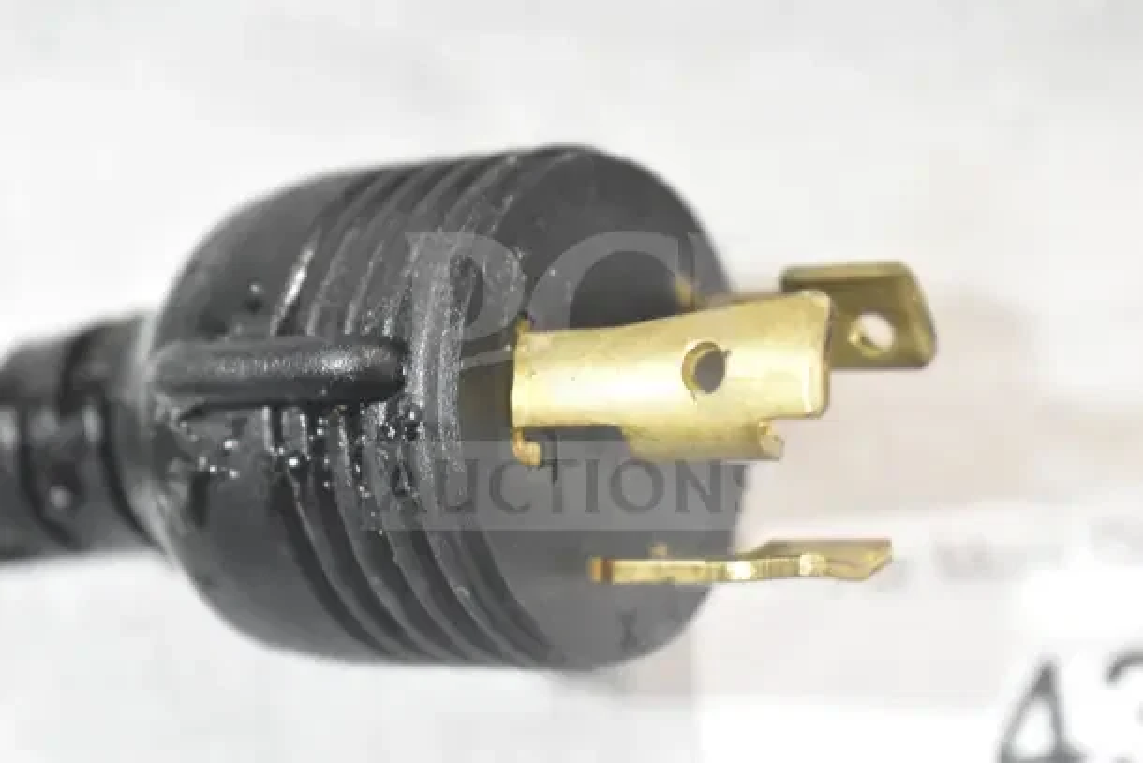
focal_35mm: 82
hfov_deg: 24.6
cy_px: 382
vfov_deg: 16.6
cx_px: 572
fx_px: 2620
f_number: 5.6
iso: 4500
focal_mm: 55
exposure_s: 1/100
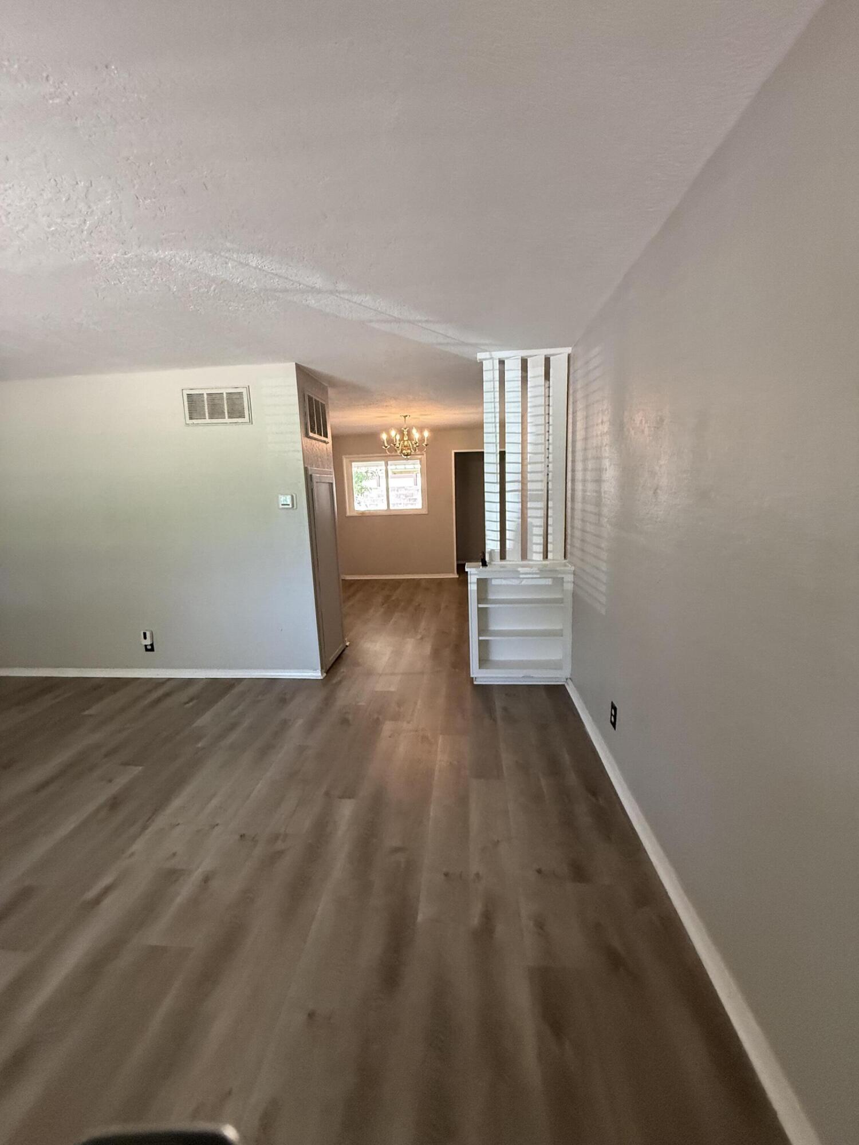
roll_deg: +0.2
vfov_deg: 102.1
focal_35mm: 14
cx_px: 430
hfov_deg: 85.7
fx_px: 463
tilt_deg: -13.1
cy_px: 572
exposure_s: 1/120
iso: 500
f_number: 2.2
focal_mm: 2.22
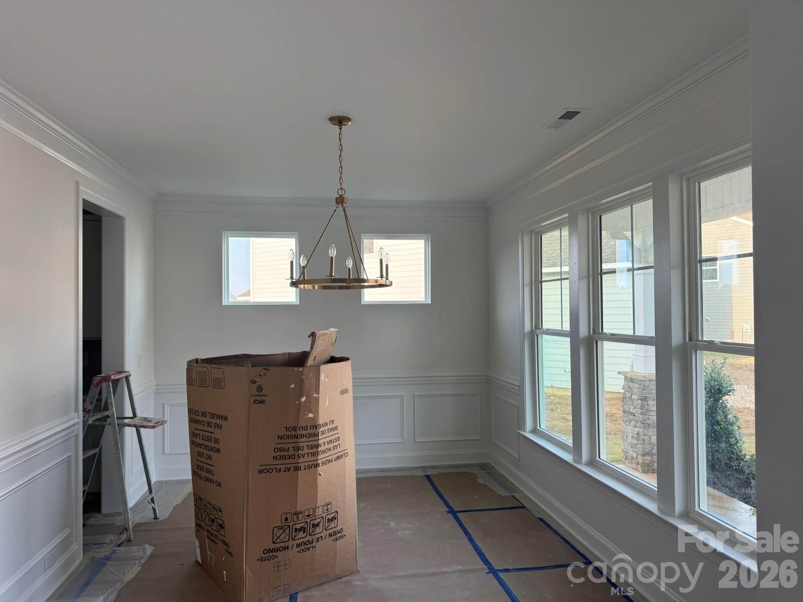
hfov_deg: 71.6
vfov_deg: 56.8
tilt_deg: -0.1
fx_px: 557
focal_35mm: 24
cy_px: 301
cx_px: 402
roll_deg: +0.4
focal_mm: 6.76
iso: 100
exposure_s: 1/165
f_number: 1.78
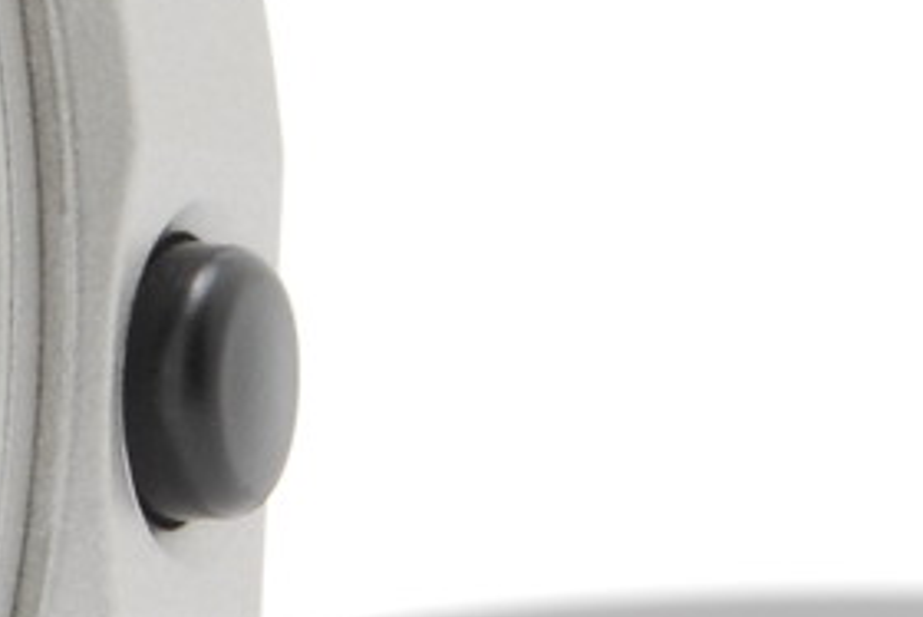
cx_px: -1371
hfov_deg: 4.9
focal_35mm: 412
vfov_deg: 3.3
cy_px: 292
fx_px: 10568
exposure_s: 1/100
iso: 320
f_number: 18
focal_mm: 48
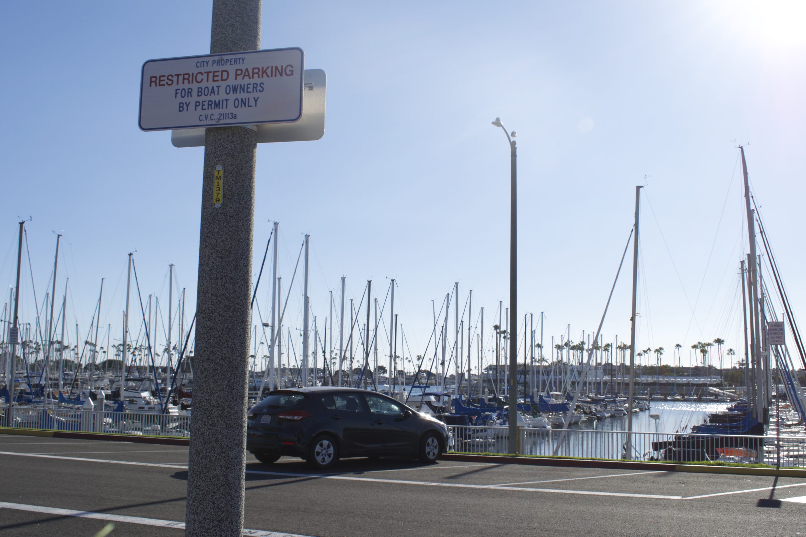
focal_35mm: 40
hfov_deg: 47.9
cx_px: 403
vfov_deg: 33.0
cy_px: 268
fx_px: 907
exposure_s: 1/250
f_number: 14
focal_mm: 27
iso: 125
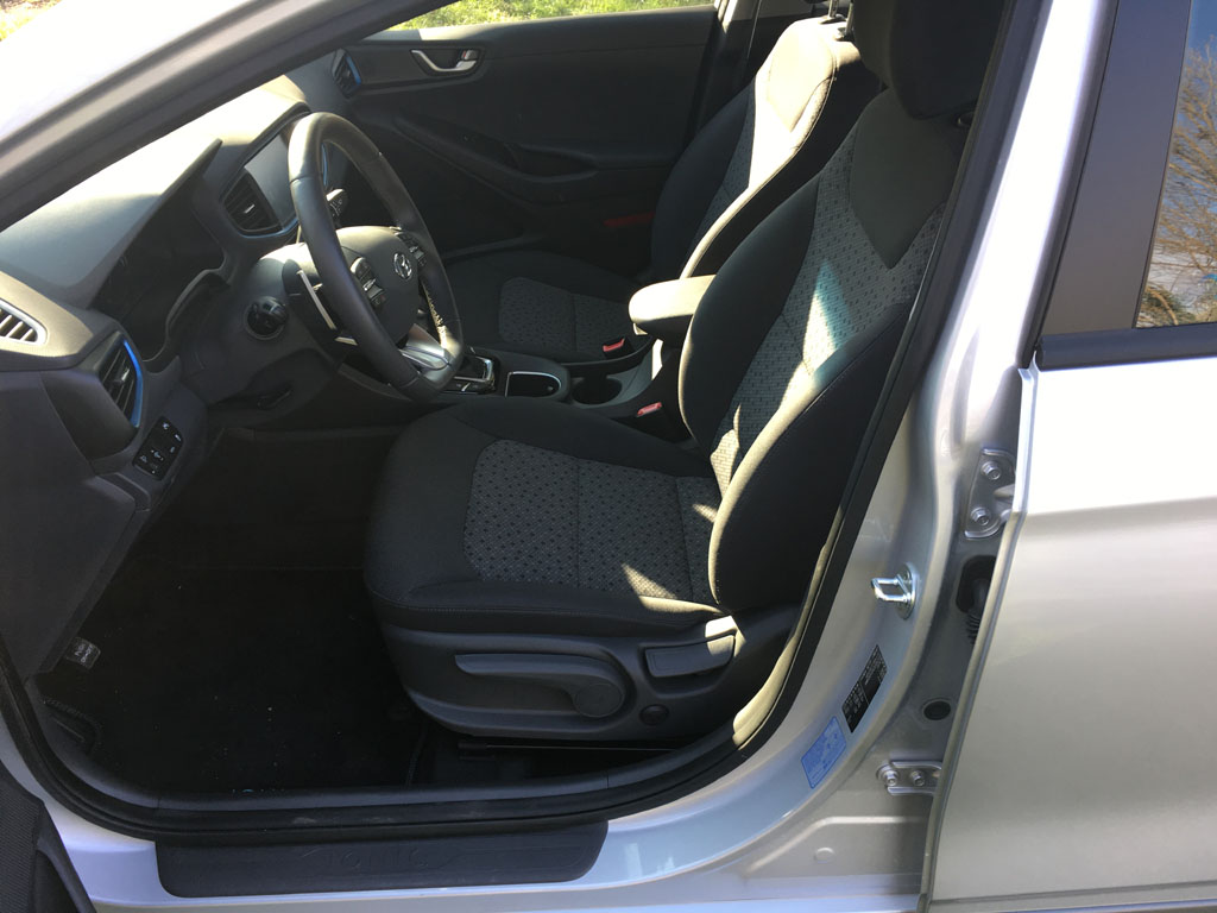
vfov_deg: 48.2
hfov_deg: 61.7
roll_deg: -0.4
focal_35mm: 29
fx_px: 1020
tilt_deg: -35.4
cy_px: 456
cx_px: 608
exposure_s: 1/100
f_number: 2.2
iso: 32
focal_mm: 4.15
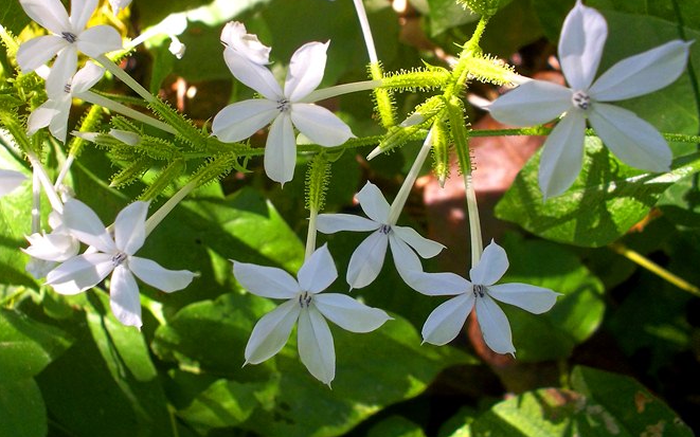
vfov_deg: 40.6
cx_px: 350
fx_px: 591
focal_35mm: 31
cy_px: 231
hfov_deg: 61.2
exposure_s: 1/80
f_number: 3.3
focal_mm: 4.1
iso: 80
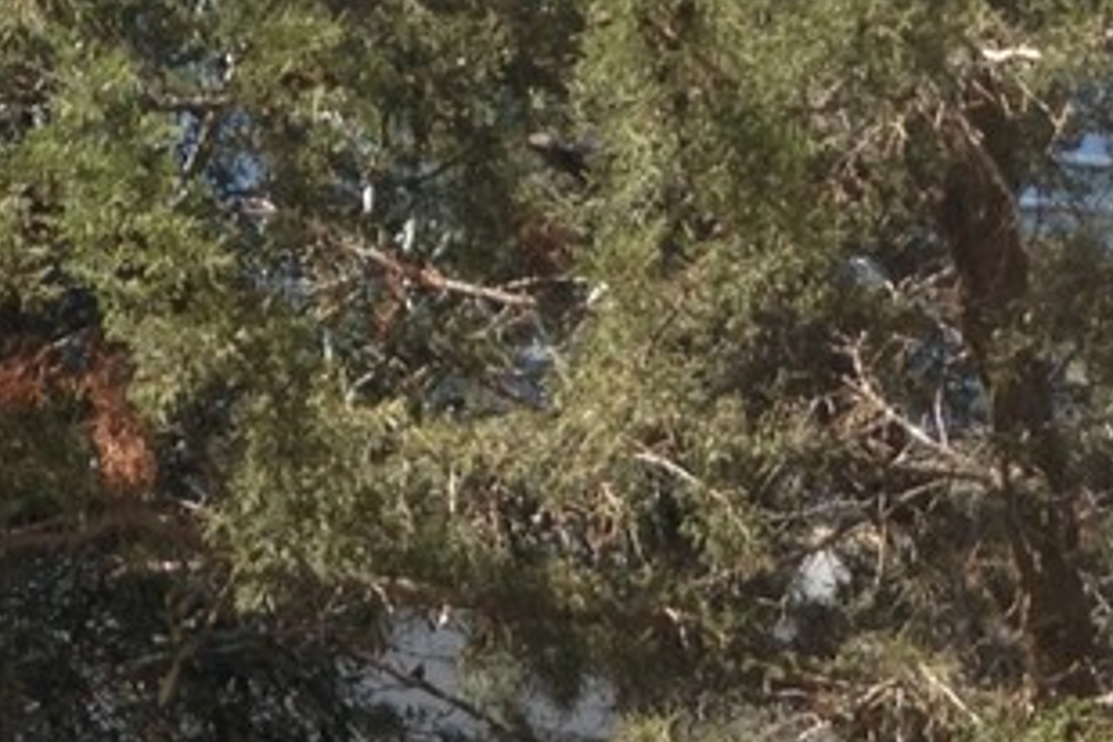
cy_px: 1452
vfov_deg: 8.6
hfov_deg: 13.6
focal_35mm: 151
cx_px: 562
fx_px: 4668
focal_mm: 4.28
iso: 50
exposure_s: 1/613
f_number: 2.4
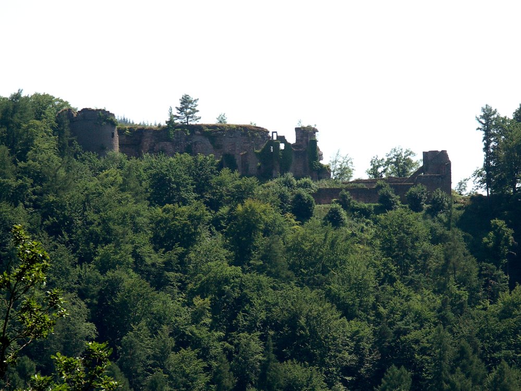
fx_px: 3010
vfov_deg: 7.4
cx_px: 260
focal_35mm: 200
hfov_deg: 9.9
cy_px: 196
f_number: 5
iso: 100
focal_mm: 50.8
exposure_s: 1/400
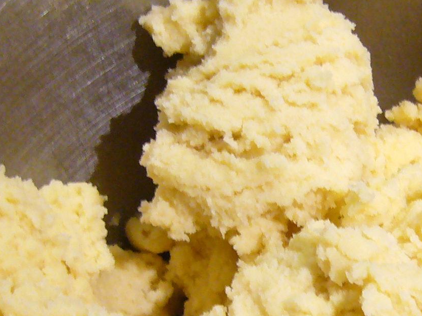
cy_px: 280
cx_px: 305
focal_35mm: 118
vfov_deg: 12.5
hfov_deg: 16.6
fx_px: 1438
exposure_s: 1/15
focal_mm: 5.8
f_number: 2.8
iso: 200
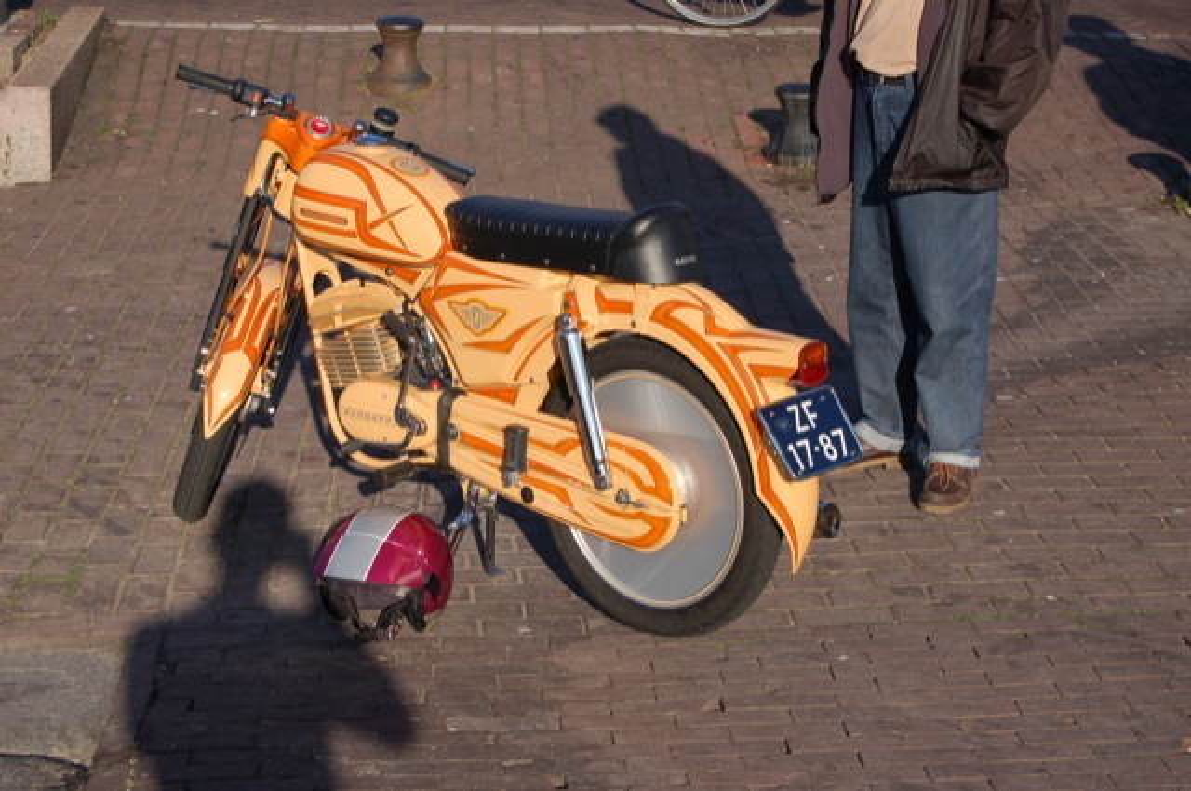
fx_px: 2726
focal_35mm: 82
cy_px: 396
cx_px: 596
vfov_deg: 16.5
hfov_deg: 24.6
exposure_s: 1/320
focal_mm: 55
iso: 200
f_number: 9
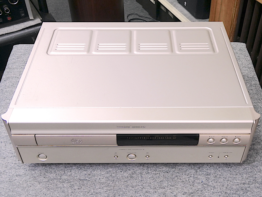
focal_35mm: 44
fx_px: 333
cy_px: 98
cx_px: 131
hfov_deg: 42.9
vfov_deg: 32.9
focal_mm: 7.8
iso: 200
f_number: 3.9
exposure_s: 1/13
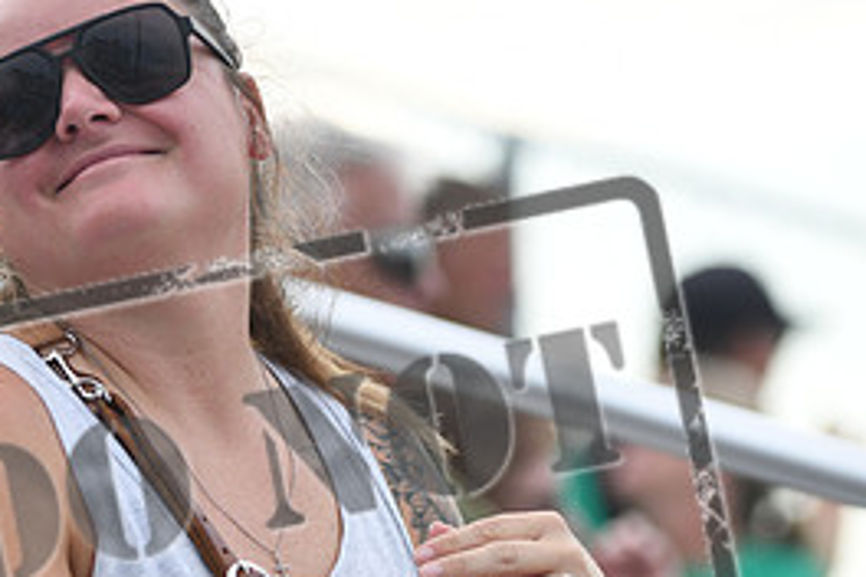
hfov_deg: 6.9
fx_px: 7144
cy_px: 418
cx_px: 246
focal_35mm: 297
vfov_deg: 4.6
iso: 250
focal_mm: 135
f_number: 3.2
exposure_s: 1/1250
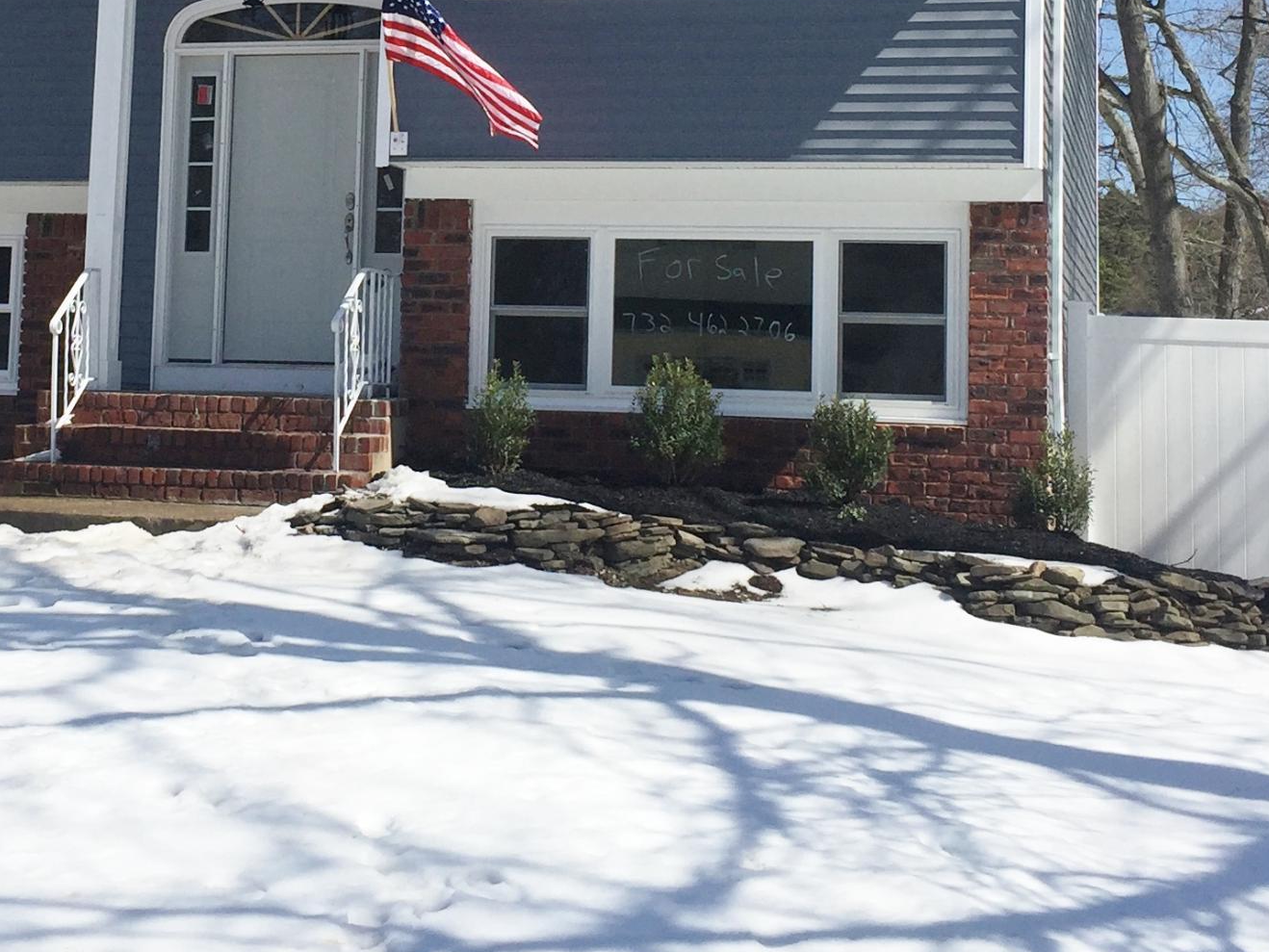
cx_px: 380
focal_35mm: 66
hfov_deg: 29.1
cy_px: 133
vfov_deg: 21.8
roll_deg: -3.1
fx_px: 2420
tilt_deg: +6.8
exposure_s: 1/3968
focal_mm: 4.15
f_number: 2.2
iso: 32
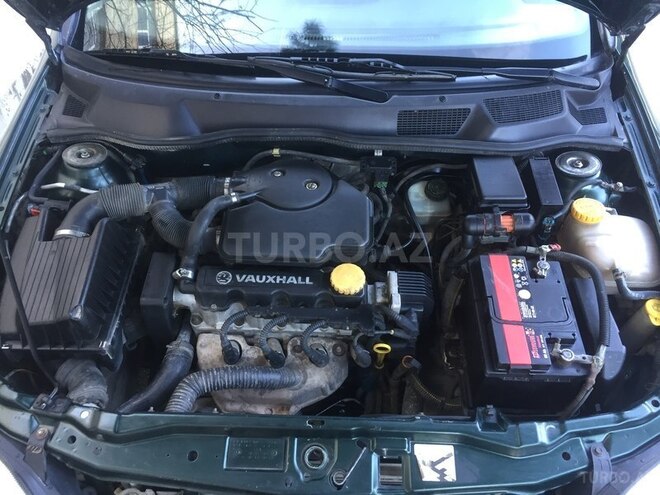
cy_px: 248
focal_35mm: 29
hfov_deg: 61.7
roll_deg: +1.5
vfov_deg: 48.2
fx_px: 553
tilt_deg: -44.0
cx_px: 330
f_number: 2.2
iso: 80
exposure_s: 1/33
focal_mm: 4.15
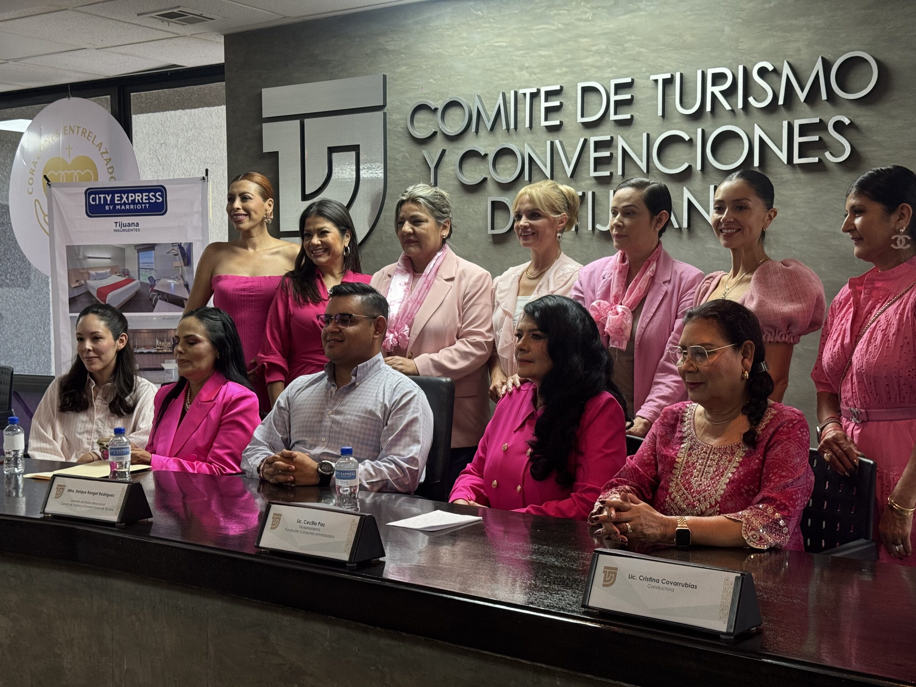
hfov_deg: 39.7
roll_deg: +0.3
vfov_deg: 30.3
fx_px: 1270
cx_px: 458
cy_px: 344
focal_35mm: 48
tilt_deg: -4.1
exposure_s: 1/60
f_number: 1.78
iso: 100
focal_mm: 6.76
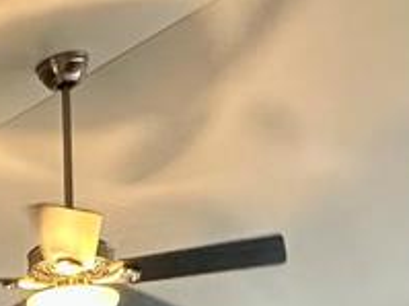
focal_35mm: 72
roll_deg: +1.4
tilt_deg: -8.5
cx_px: 10
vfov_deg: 14.8
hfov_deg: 25.8
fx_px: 850
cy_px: 688
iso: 250
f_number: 2.2
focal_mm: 2.22
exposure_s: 1/60
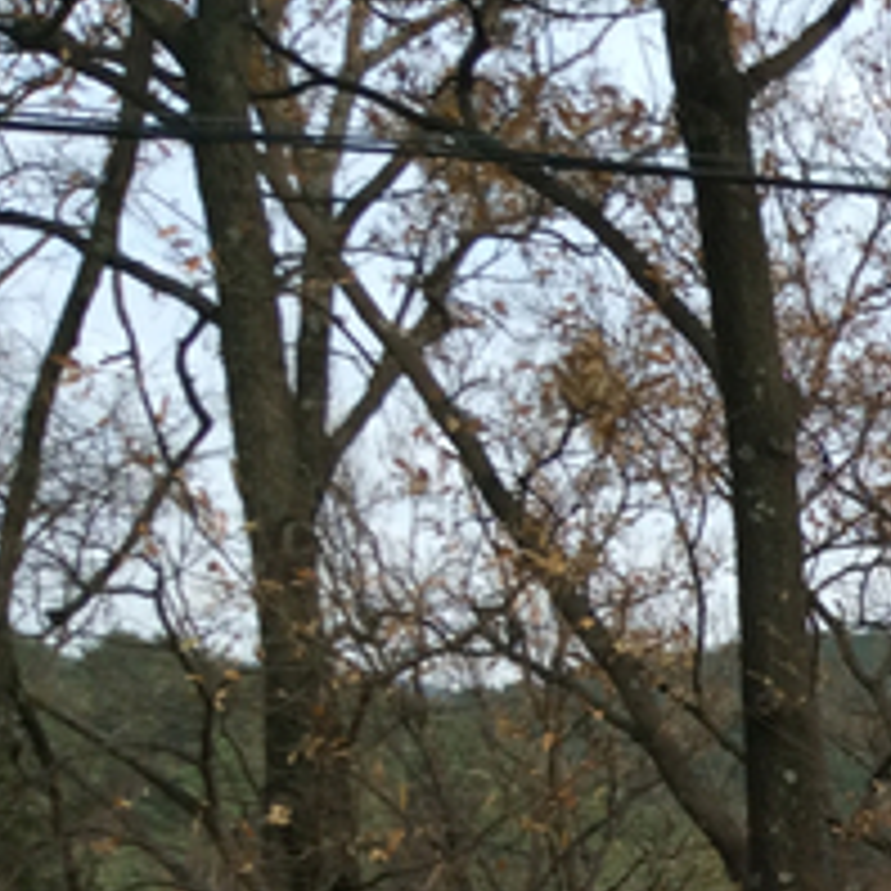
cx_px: 1447
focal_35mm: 103
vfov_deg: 16.4
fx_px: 2999
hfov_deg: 15.3
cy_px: 963
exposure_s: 1/590
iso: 32
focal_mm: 3.3
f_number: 2.4
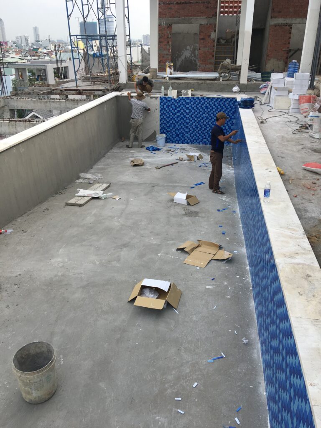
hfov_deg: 48.2
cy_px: 214
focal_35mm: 29
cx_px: 160
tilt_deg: -24.4
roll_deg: -0.7
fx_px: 359
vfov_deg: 61.7
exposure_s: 1/1026
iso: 25
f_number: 2.2
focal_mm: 4.15
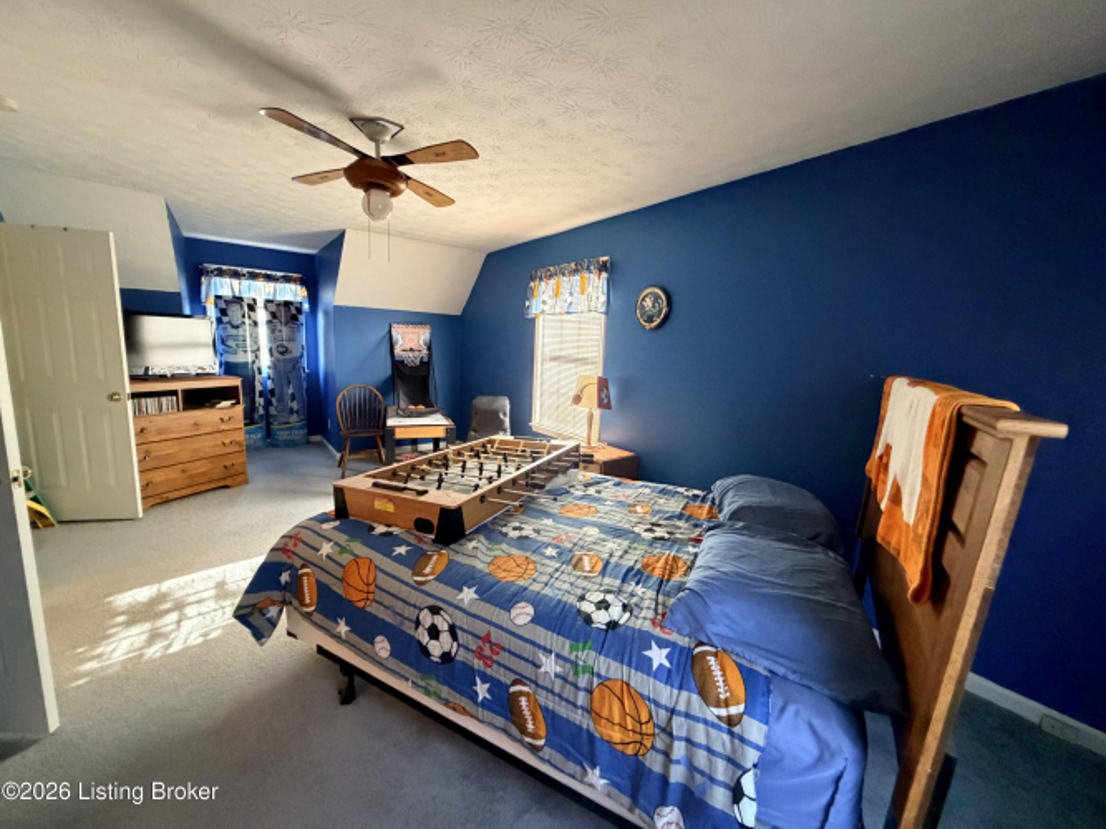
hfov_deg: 102.1
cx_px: 553
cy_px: 414
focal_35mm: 14
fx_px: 447
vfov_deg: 85.7
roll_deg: -2.4
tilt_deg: -8.6
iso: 1000
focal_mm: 2.22
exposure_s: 1/60
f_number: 2.2
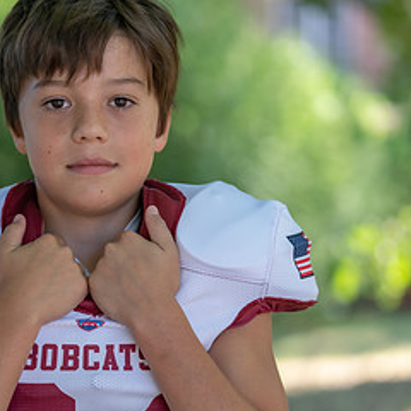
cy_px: 271
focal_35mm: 173
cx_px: 86
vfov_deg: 10.1
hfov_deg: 10.1
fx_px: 2324
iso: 160
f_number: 2.8
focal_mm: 83
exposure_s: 1/320
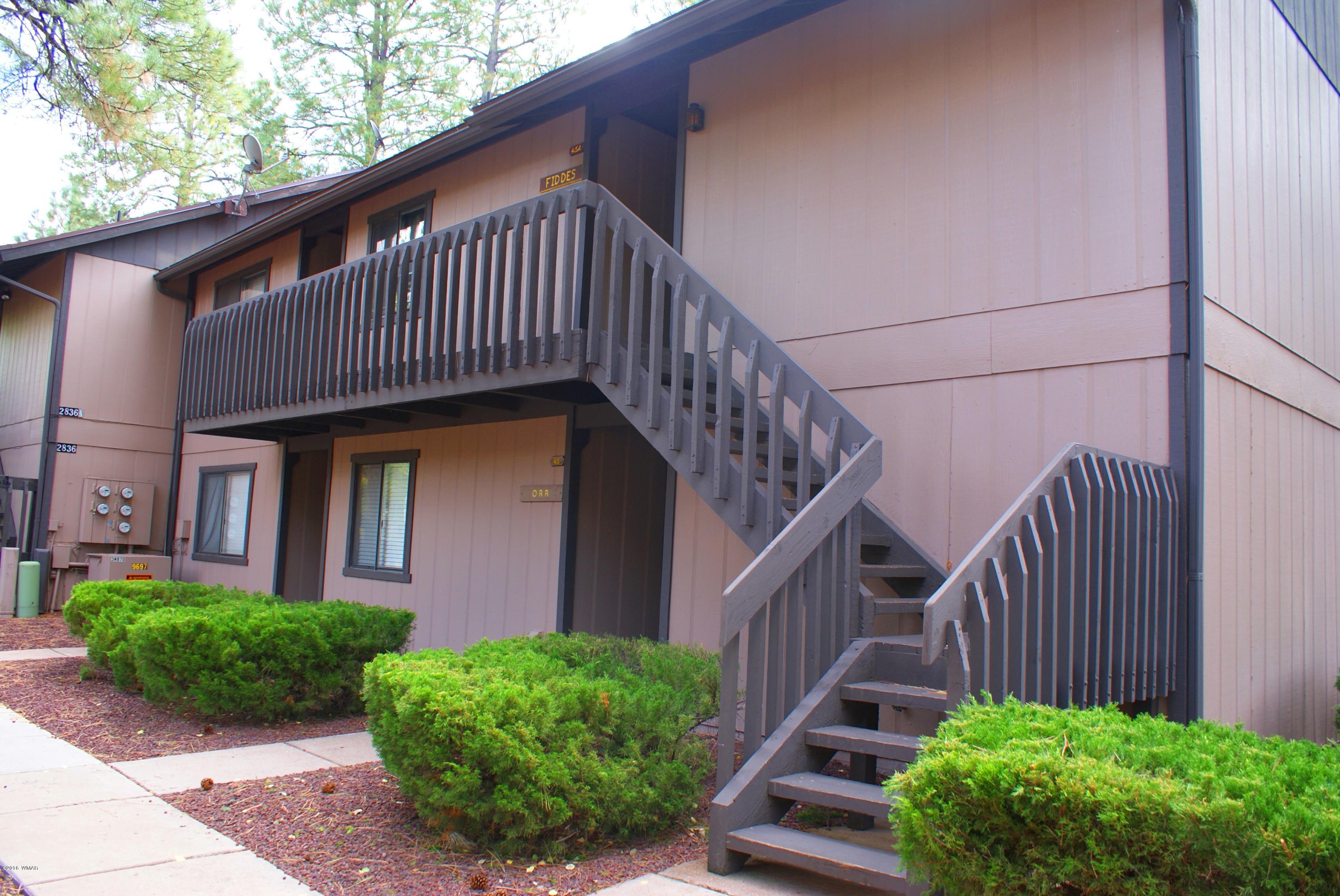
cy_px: 448
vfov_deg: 48.0
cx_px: 670
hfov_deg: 67.3
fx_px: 1006
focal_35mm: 27
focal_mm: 18
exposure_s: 1/40
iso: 100
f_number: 4.5
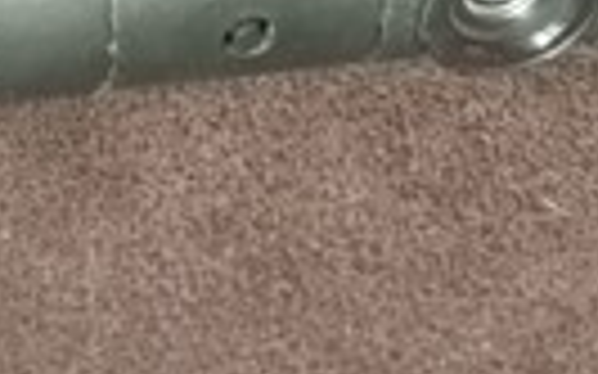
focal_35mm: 134
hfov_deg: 15.5
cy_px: -162
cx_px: 94
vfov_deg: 9.5
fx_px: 2183
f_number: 2.2
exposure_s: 1/24
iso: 2692
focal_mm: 3.46
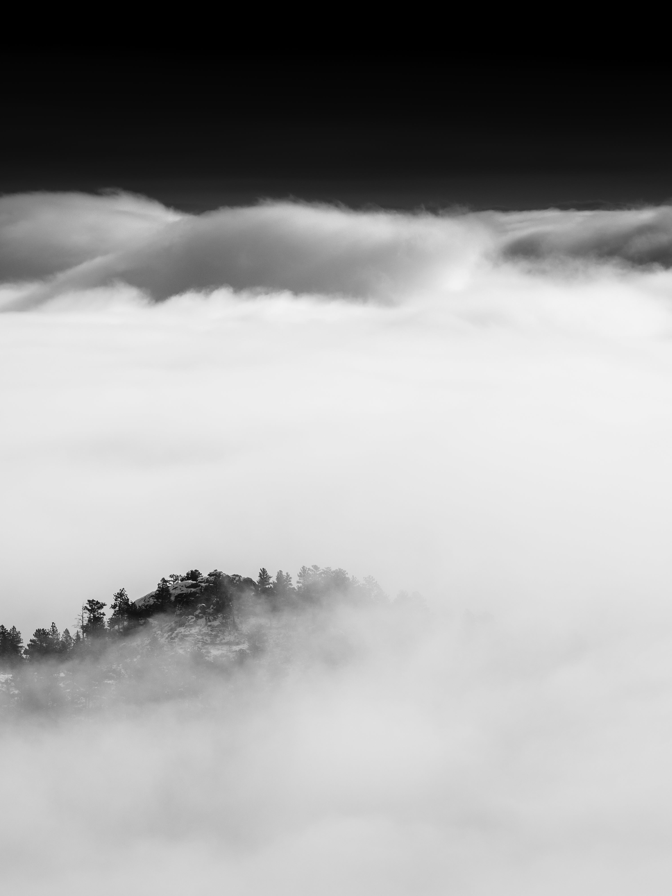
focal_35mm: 174
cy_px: 449
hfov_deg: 8.5
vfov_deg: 11.4
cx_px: 267
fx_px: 4504
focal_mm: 120
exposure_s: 1/2000
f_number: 8
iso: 100
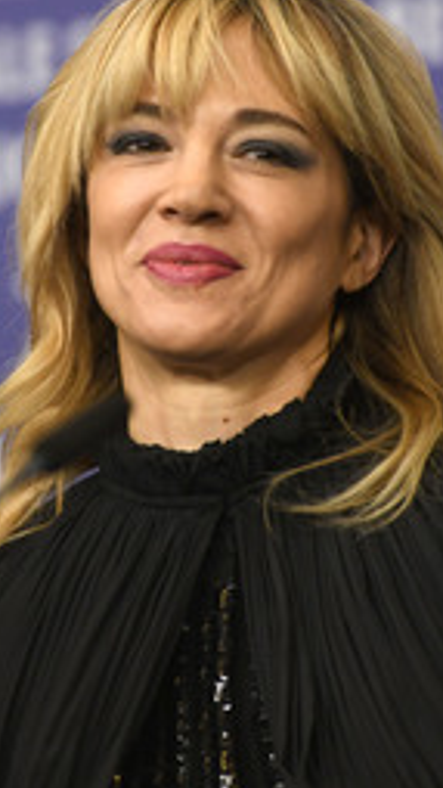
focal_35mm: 372
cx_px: 228
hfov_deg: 3.3
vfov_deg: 5.8
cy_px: 372
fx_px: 7763
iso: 1000
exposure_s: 1/250
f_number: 3.2
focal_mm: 200
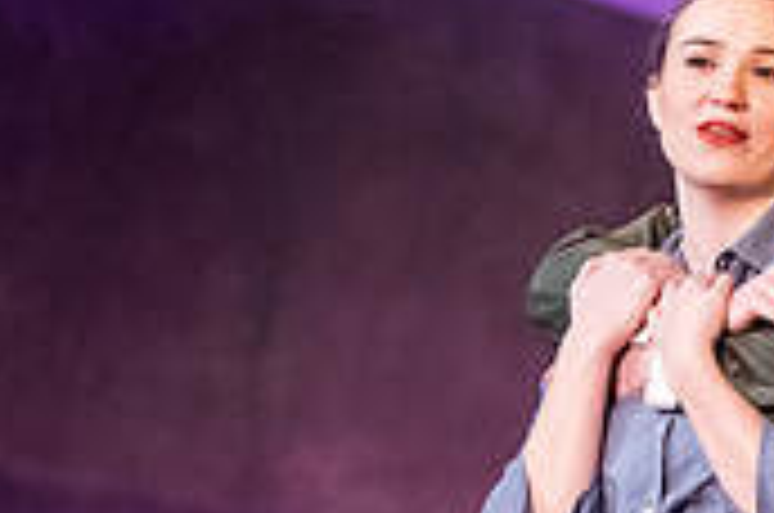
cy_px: 389
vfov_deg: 2.7
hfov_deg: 4.1
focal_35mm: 507
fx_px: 10880
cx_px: 850
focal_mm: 150
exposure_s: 1/320
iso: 5000
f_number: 3.2
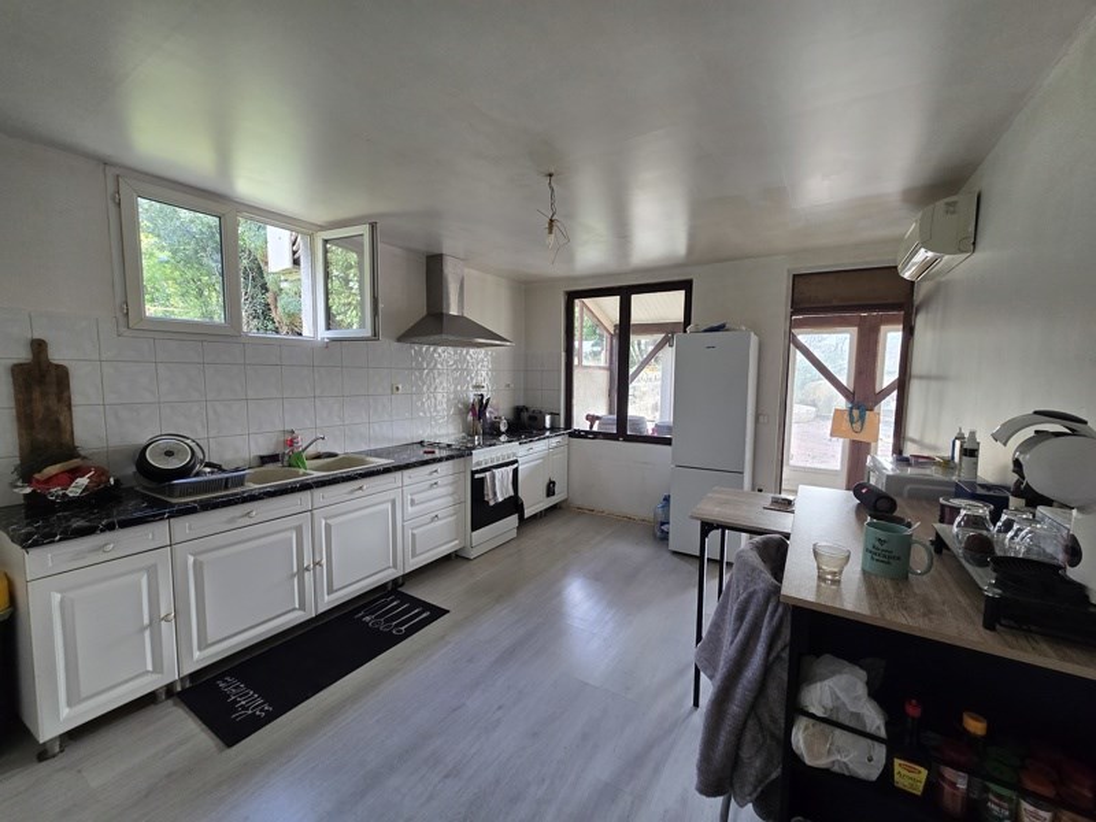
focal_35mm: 13
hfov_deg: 106.2
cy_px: 411
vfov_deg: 89.9
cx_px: 548
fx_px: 412
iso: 160
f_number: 2.2
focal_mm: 2.2
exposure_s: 1/50
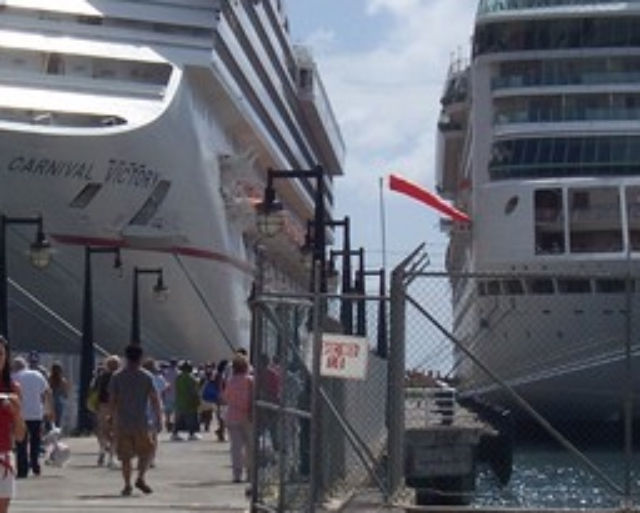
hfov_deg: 12.0
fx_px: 3051
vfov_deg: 9.6
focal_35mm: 161
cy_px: 220
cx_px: 330
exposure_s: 1/750
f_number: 6.7
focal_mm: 10.8
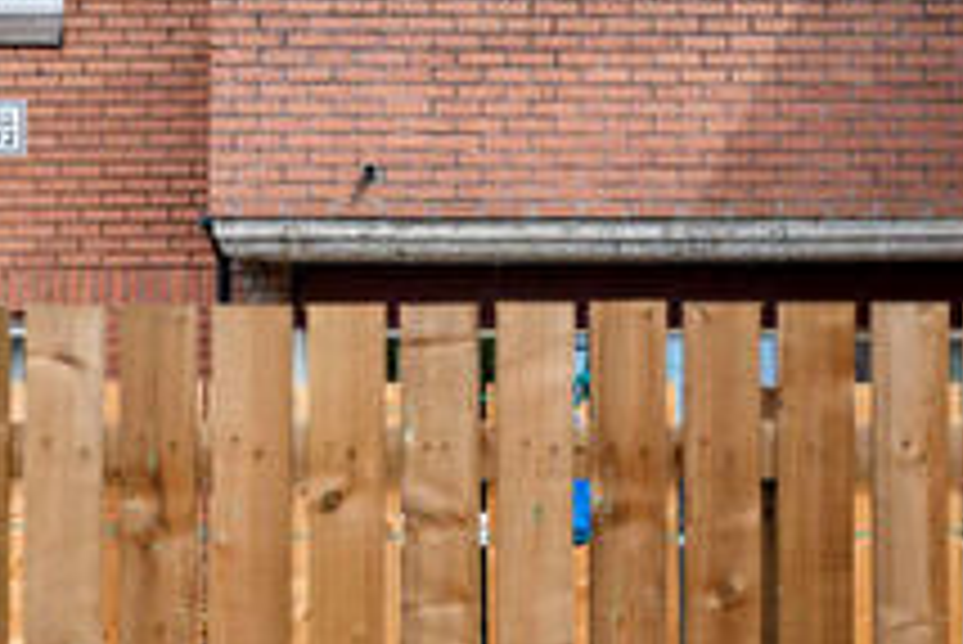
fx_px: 2623
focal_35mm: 98
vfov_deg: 13.3
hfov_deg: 20.7
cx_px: 666
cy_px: -275
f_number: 4
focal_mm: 30
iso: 100
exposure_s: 1/1250
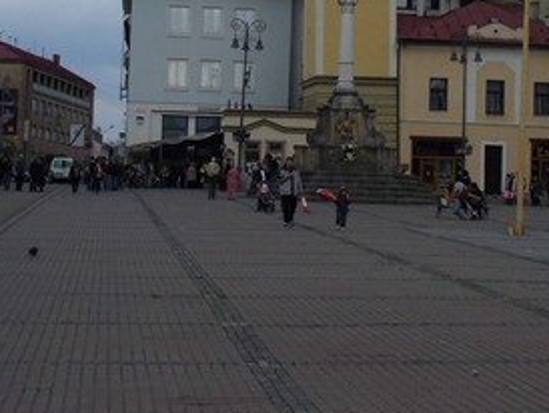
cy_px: -40
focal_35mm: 112
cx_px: 375
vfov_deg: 13.0
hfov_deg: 17.5
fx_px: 1778
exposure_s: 1/400
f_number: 6
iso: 80
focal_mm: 7.9
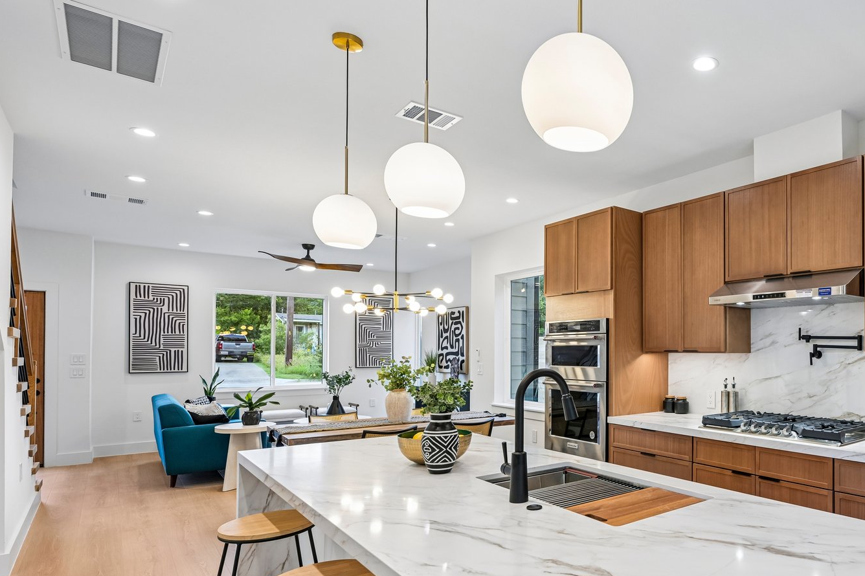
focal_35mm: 23
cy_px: 348
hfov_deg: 71.4
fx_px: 552
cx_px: 639
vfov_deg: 54.7
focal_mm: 15
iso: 125
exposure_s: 1/15
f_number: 6.7
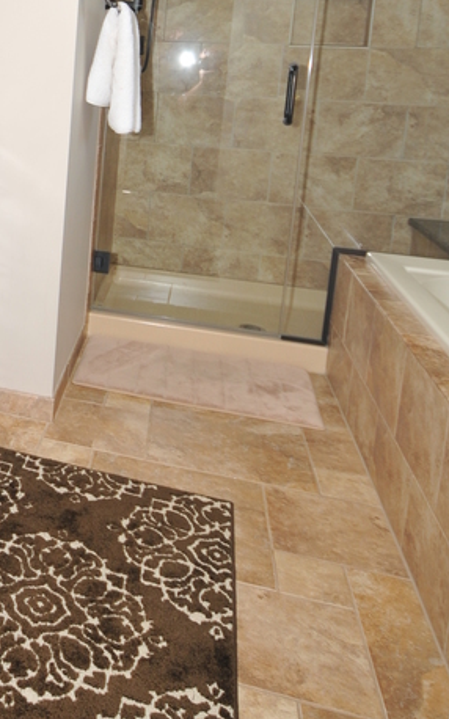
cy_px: 184
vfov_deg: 51.8
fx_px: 705
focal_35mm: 36
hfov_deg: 30.5
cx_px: -78
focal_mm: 10
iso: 200
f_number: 4.5
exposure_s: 1/60
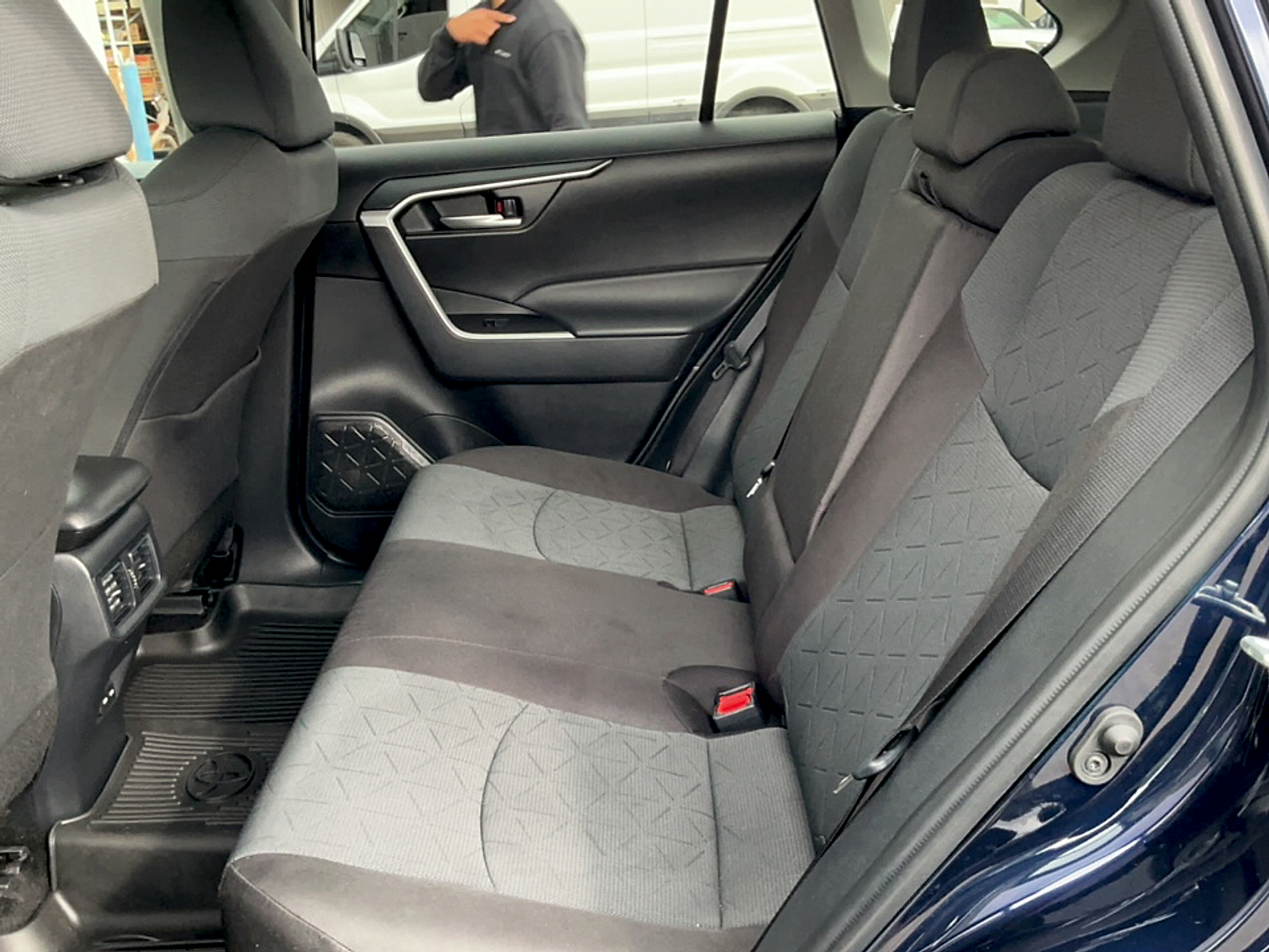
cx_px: 634
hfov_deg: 60.0
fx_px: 1100
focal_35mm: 30
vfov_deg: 46.8
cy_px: 476
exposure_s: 1/60
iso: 100
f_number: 1.8
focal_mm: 3
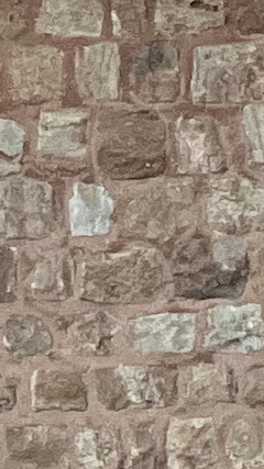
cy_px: 796
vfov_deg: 2.7
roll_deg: -0.3
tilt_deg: +2.0
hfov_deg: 1.5
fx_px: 9875
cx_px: 682
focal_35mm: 793
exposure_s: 1/121
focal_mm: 9
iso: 250
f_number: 2.8
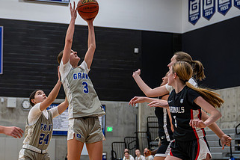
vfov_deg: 12.7
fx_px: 720
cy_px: 99
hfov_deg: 18.9
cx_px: 90
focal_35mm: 108
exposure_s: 1/1000
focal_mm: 43
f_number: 2.8
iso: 4500
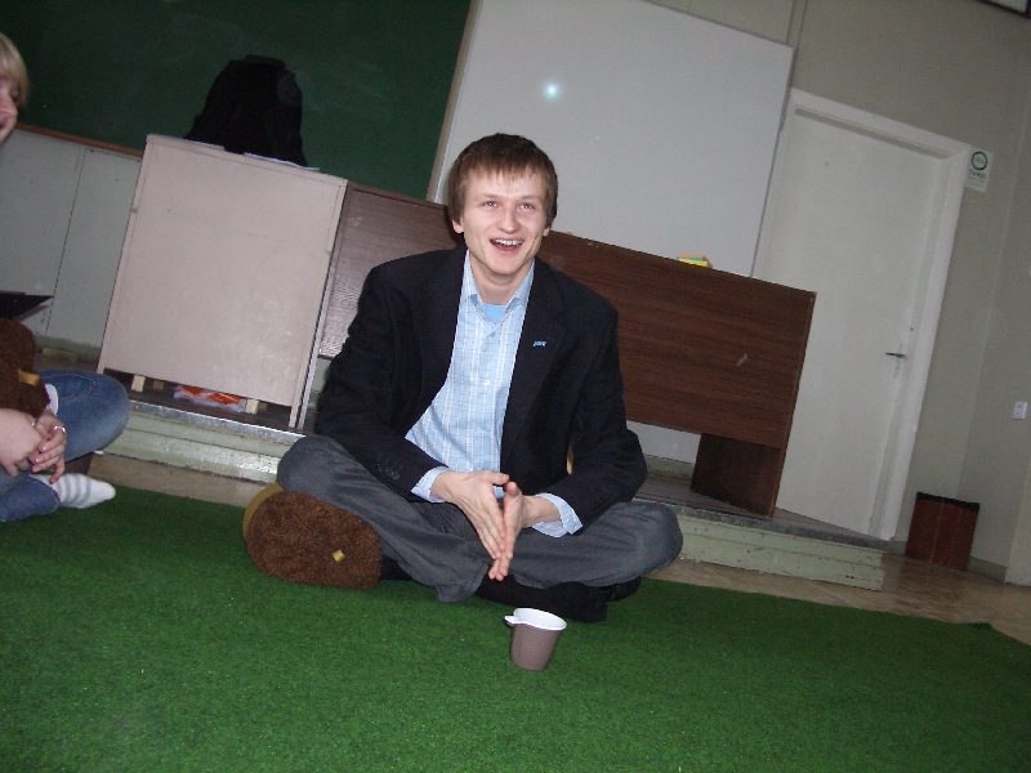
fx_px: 1042
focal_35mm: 35
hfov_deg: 52.6
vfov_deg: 40.7
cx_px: 516
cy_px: 386
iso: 200
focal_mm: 5.8
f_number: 2.6
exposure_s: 1/60
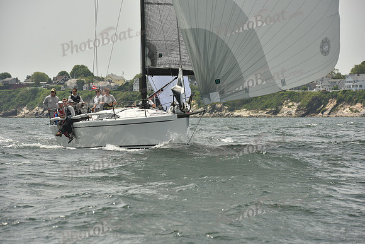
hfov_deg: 10.3
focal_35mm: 200
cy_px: 122
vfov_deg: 6.9
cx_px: 182
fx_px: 2028
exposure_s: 1/1250
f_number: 11
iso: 400
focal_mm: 200
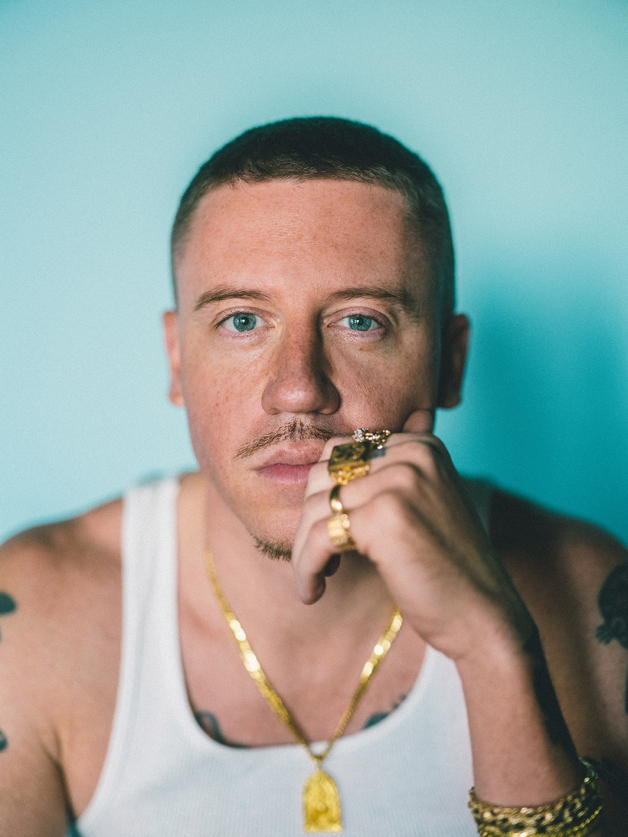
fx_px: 1524
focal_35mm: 63
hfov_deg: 23.3
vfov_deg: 30.7
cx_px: 314
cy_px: 418
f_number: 2
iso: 1600
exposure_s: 1/60
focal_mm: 80
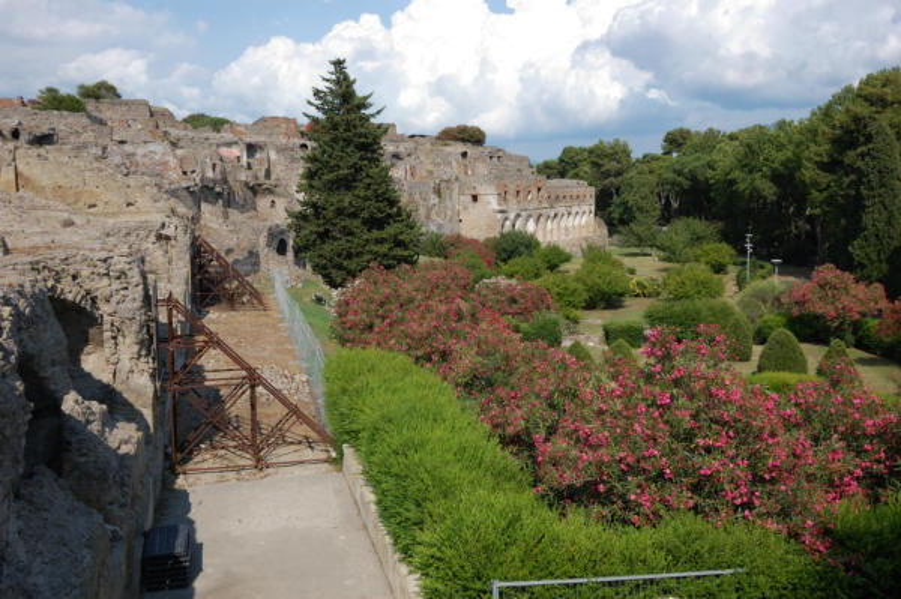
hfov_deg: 57.3
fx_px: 825
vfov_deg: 39.9
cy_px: 300
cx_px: 450
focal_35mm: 33
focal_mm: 22
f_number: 9
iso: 200
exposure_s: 1/320
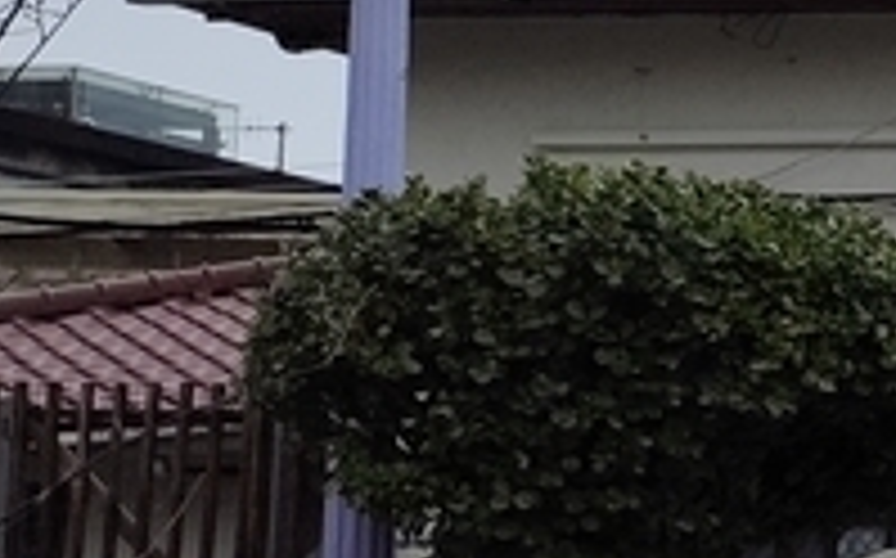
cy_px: 392
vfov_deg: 8.9
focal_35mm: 147
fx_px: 3587
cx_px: 2683
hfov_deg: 10.3
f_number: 1.65
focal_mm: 6.19
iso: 50
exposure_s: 1/679
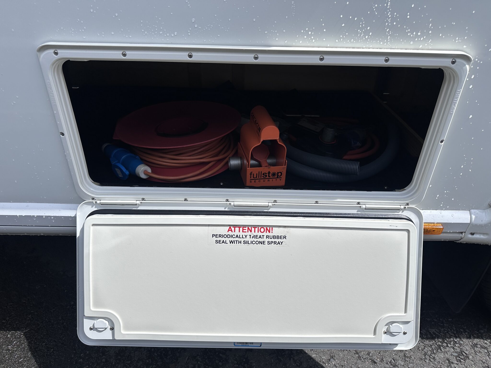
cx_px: 246
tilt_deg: -30.6
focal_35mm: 24
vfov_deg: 56.8
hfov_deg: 71.6
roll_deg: -1.5
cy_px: 184
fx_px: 340
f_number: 1.78
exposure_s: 1/7576
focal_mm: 6.86
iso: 80
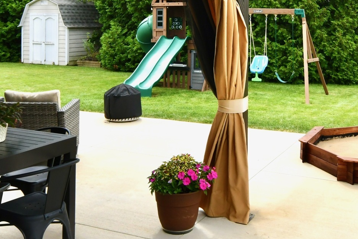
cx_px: 202
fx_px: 457
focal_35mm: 46
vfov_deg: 28.4
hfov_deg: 42.7
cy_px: 35
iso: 640
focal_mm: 14
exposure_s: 1/500
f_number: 11
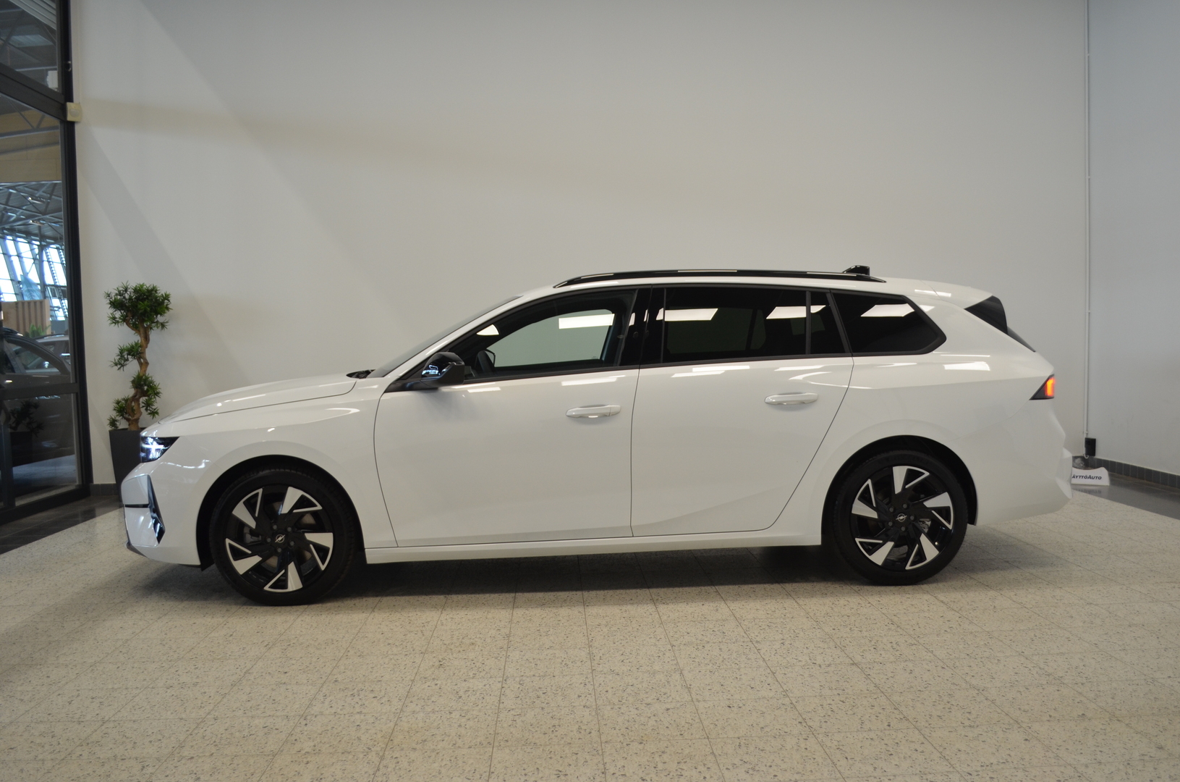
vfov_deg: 43.4
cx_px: 590
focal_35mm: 30
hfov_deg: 62.0
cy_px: 391
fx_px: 981
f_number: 4.5
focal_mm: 20
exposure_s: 1/80
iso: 400
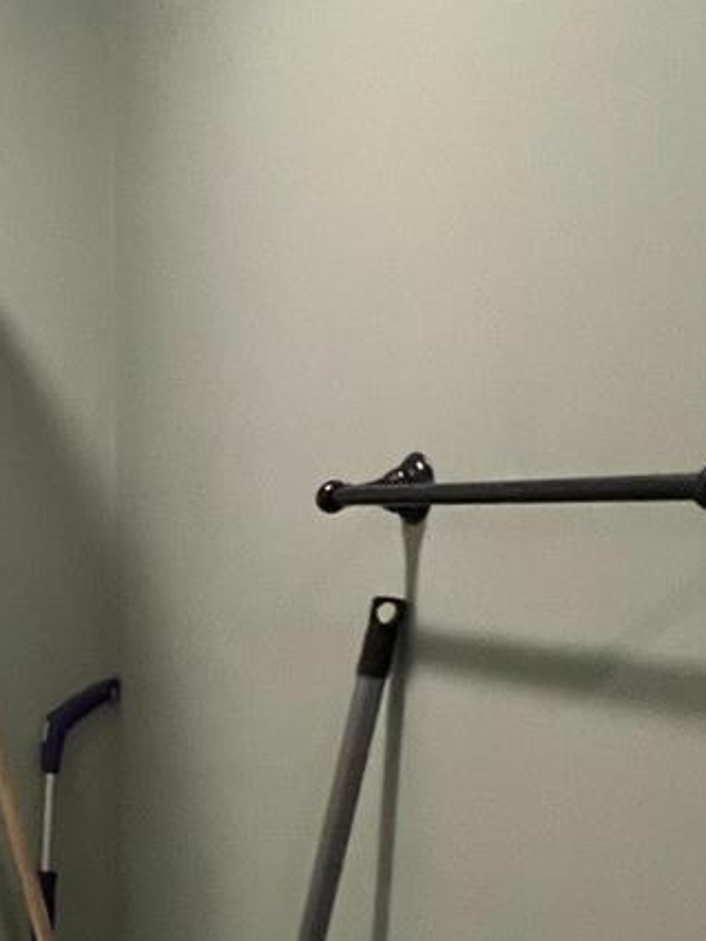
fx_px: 1277
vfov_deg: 36.3
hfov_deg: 26.7
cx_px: -184
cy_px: 948
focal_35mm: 47
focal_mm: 1.57
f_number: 1.8
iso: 500
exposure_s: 1/60
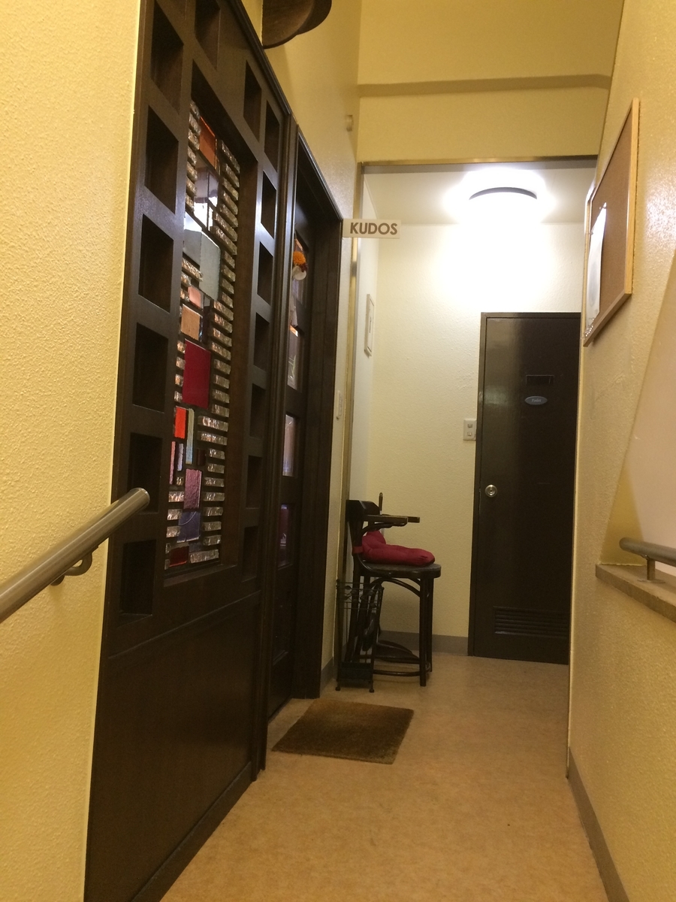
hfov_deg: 48.2
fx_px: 755
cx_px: 338
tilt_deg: +3.9
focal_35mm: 29
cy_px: 451
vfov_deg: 61.7
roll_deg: -0.3
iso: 160
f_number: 2.2
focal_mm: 4.15
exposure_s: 1/30
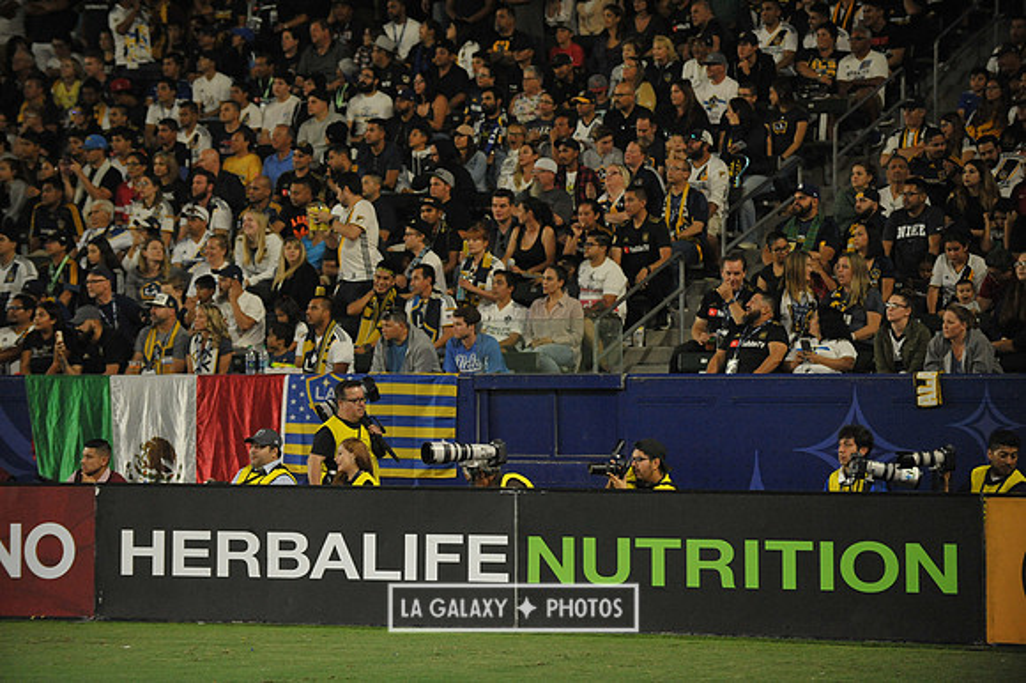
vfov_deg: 9.8
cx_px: 513
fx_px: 3988
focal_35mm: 140
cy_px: 342
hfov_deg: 14.7
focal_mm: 140
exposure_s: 1/1250
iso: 3200
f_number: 3.2
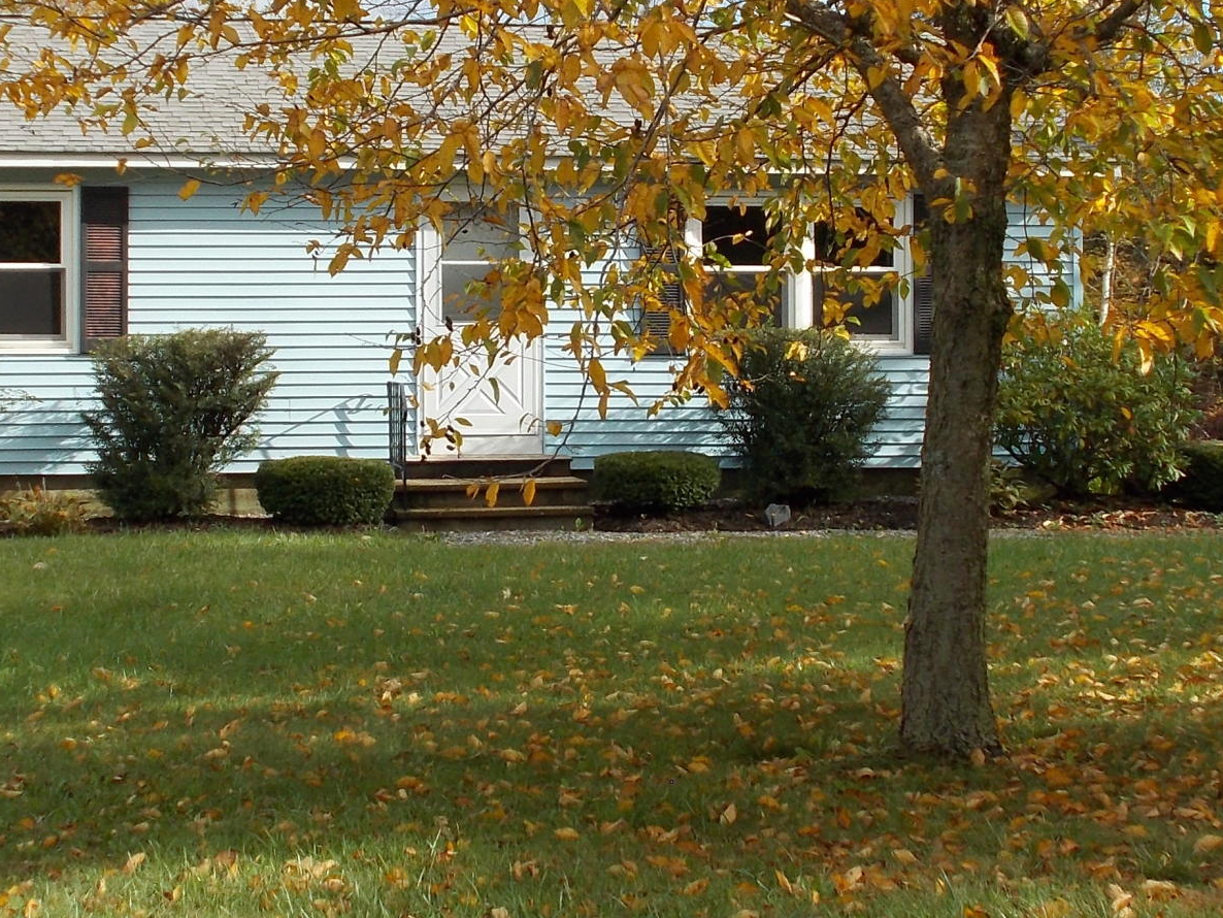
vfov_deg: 17.2
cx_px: 502
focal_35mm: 86
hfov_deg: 22.7
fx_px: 3039
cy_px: 354
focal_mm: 6
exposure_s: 1/400
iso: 80
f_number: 3.6
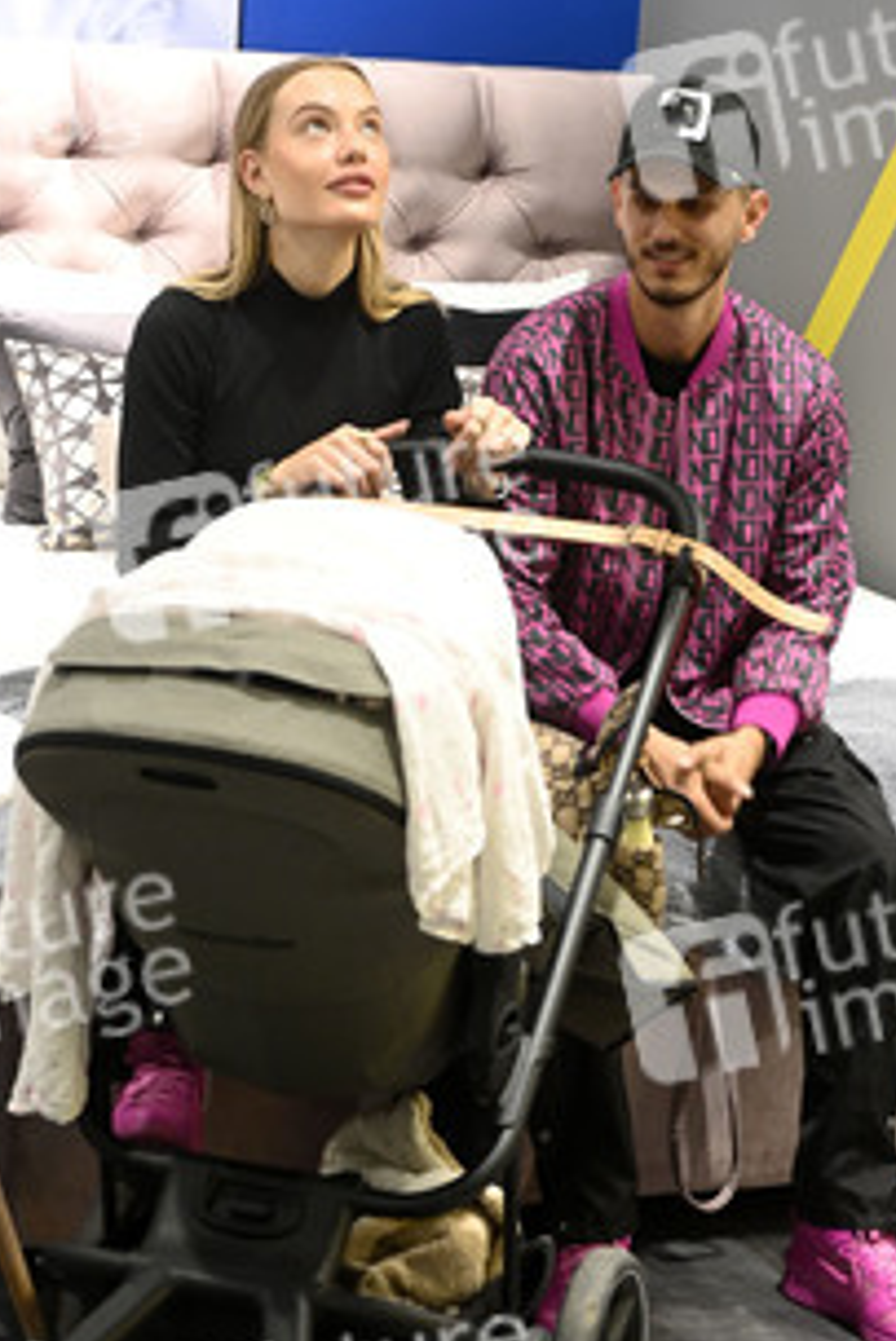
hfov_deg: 14.9
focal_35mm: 92
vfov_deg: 22.1
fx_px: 3430
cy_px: 759
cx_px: 446
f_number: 5.6
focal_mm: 70
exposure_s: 1/80
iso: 8000
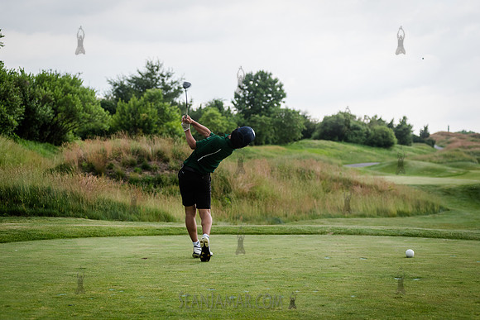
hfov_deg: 25.4
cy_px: 160
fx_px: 1067
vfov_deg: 17.1
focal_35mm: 80
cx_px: 240
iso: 400
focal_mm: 80
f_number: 3.5
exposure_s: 1/800
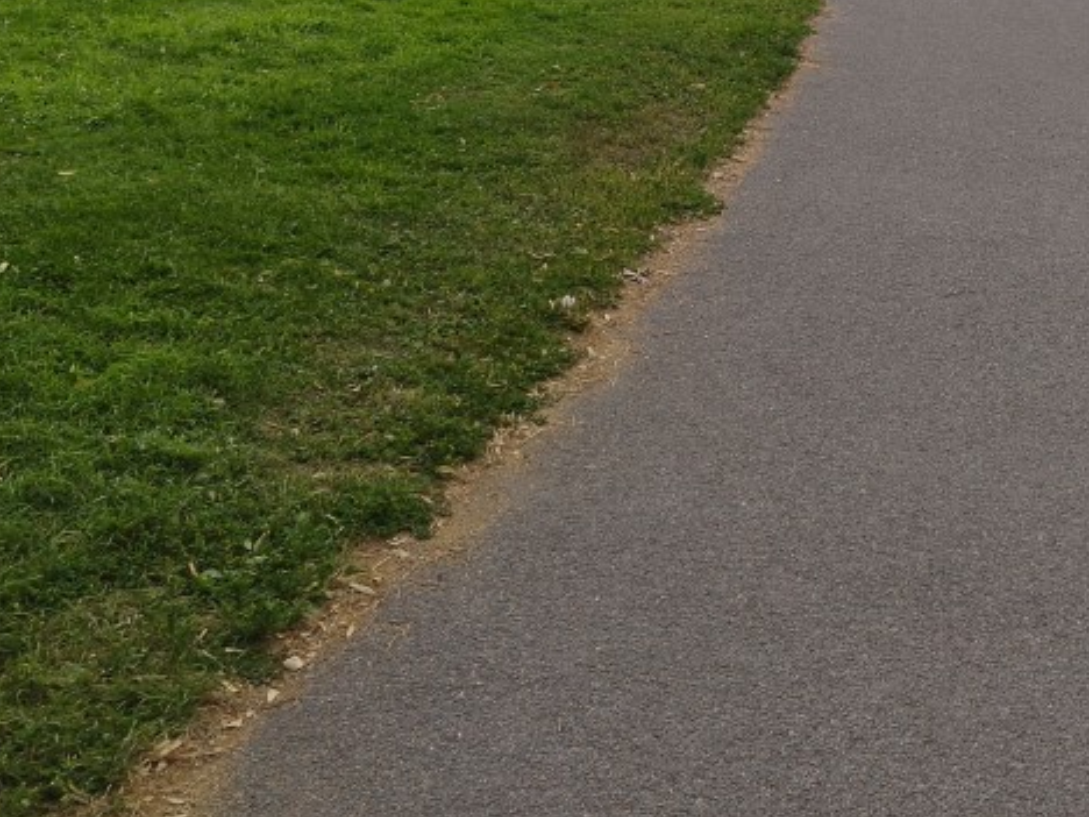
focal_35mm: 59
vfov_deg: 22.5
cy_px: -212
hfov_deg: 31.6
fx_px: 1856
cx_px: 912
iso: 50
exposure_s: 1/274
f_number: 1.7
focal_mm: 6.06
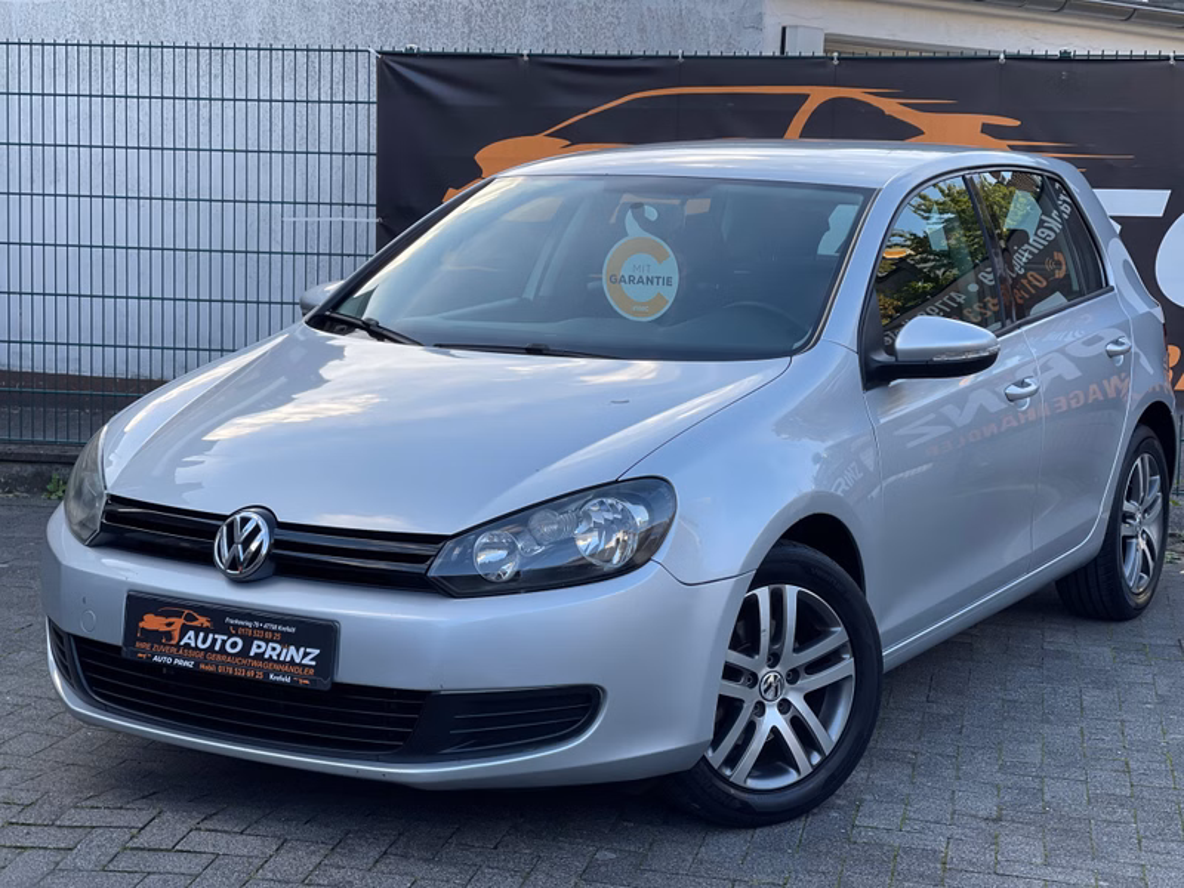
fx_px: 2189
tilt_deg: -6.9
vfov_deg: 22.9
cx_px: 592
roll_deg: -1.8
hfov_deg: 30.3
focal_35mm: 64
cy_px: 444
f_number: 2.2
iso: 20
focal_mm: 7.5
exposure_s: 1/121
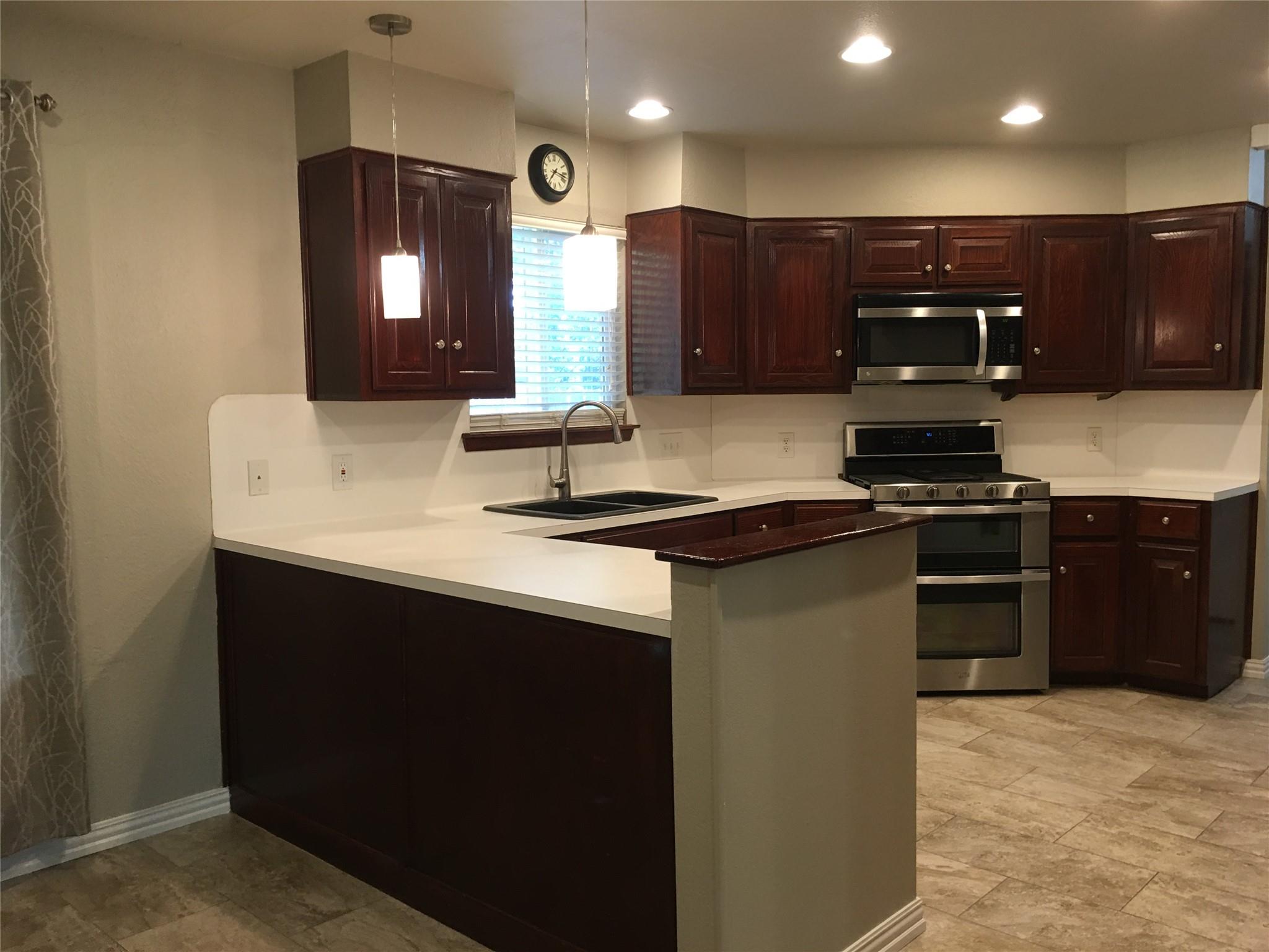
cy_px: 476
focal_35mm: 29
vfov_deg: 48.2
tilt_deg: -2.1
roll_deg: +1.1
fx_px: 1063
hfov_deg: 61.7
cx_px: 634
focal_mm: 4.15
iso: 40
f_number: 2.2
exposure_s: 1/15
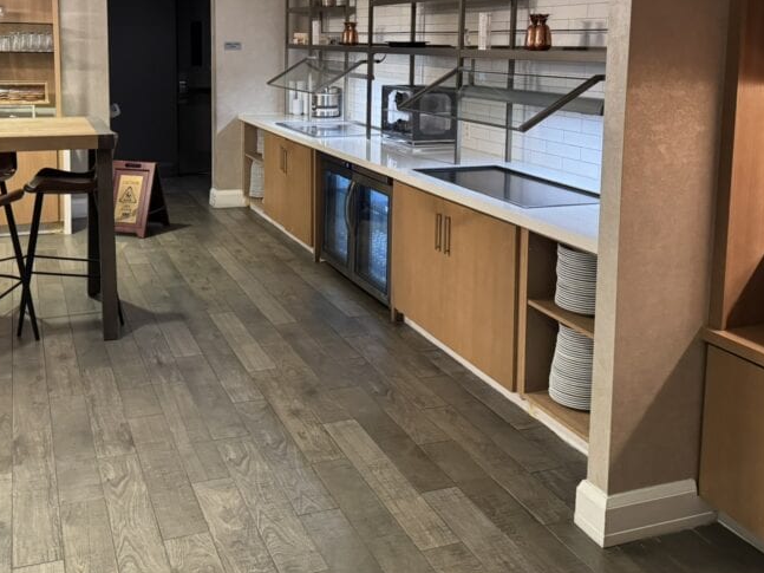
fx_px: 839
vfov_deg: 36.6
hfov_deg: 48.9
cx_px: 340
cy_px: 130
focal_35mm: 38
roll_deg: -0.8
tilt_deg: -6.4
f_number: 1.78
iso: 500
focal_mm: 6.76
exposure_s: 1/60
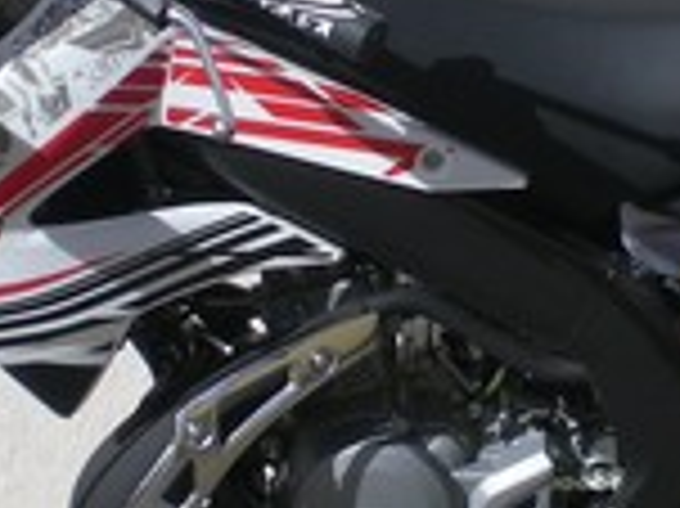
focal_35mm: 187
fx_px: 3671
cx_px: 464
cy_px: 202
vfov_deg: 7.9
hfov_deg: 10.6
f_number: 4.9
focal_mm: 7.4
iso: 50
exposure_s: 1/479
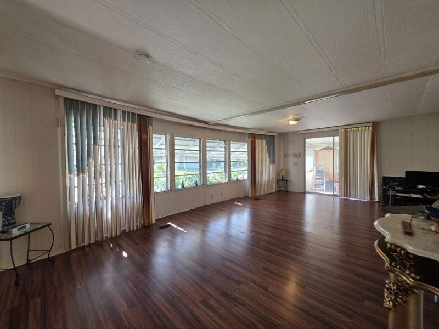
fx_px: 165
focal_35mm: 13
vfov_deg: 89.9
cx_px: 220
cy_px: 164
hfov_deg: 106.2
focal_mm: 2.2
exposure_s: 1/120
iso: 160
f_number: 1.9
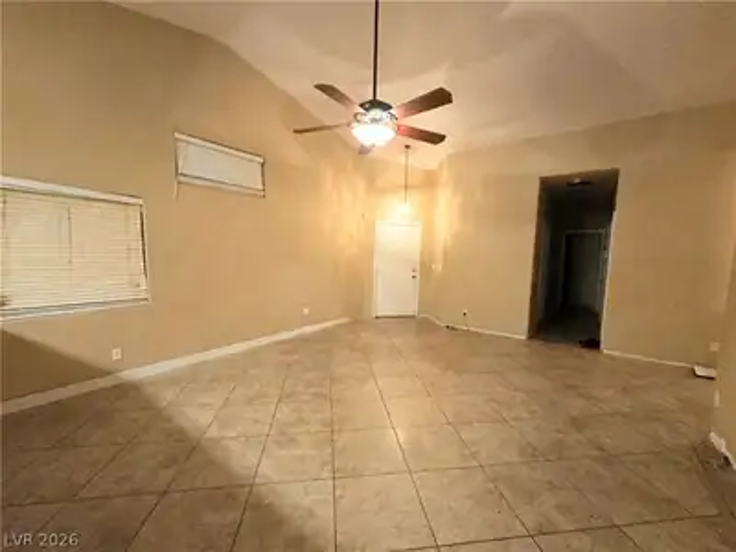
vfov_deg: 89.9
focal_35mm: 13
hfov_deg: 106.2
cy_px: 276
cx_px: 368
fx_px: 276
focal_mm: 2.2
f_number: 2.2
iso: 1250
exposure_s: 1/60
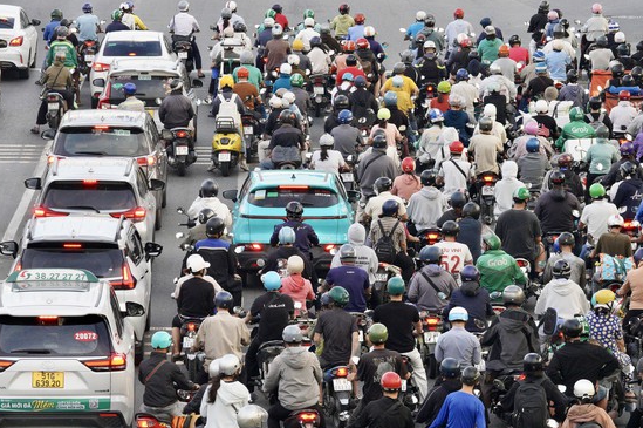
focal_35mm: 218
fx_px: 3890
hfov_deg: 9.4
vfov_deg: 6.3
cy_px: 237
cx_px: 287
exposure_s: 1/320
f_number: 8
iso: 3200
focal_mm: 125
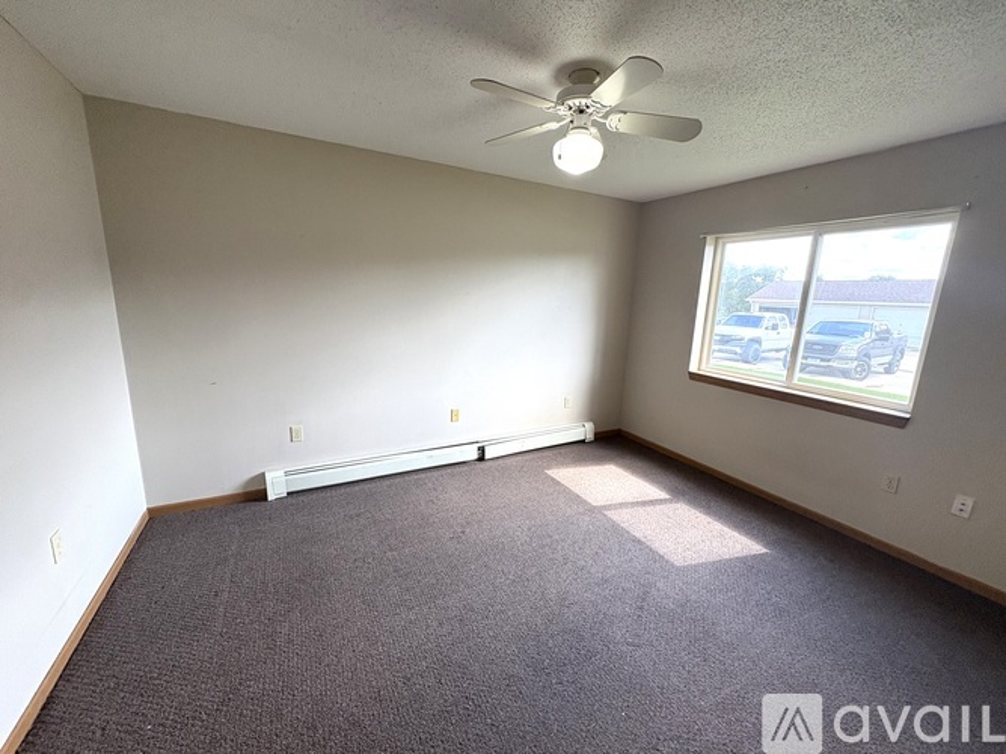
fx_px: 407
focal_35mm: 14
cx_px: 503
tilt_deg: -10.6
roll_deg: -1.5
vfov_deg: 85.7
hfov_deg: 102.1
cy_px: 377
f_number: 2.2
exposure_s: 1/120
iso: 100
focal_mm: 2.22
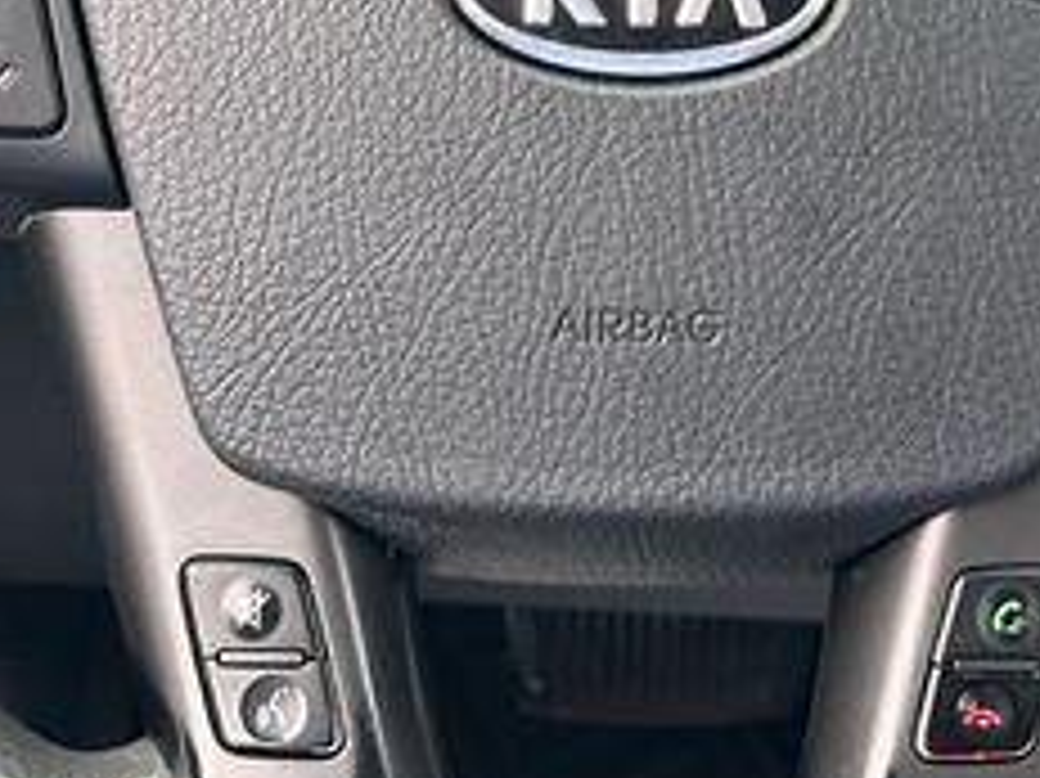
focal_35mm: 133
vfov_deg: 11.0
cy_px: -90
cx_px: 644
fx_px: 3994
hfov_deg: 14.8
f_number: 1.78
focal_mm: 6.86
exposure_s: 1/160
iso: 50
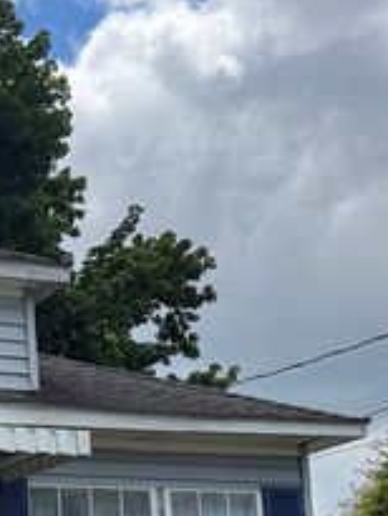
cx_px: -121
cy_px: 573
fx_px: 1164
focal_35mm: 78
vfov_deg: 23.4
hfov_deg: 17.7
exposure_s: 1/4673
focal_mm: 6.76
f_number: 1.78
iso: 100
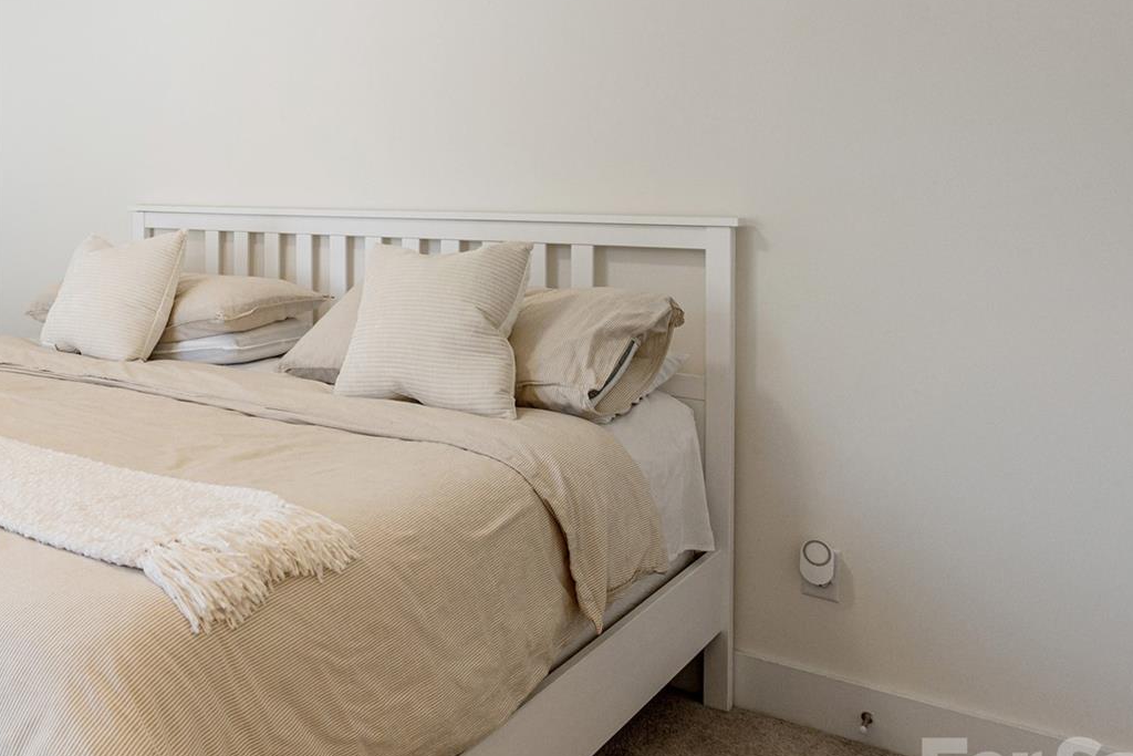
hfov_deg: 50.6
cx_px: 154
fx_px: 1070
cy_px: 190
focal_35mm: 34
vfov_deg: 37.9
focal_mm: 17
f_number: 8
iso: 320
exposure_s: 1/80
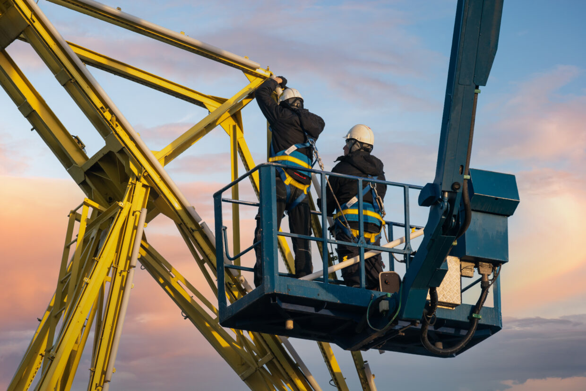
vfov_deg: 2.3
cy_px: 196
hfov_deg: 3.4
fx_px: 9767
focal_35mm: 600
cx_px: 293
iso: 250
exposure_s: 1/250
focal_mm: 600
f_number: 8
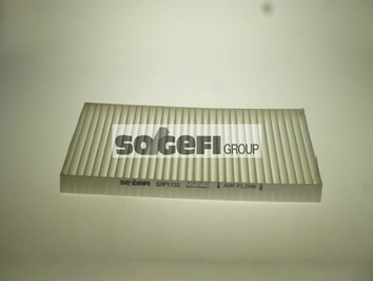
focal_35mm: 80
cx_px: 186
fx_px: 863
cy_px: 140
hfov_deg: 24.4
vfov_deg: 18.5
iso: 100
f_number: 4.9
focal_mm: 14.2
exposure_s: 1/80
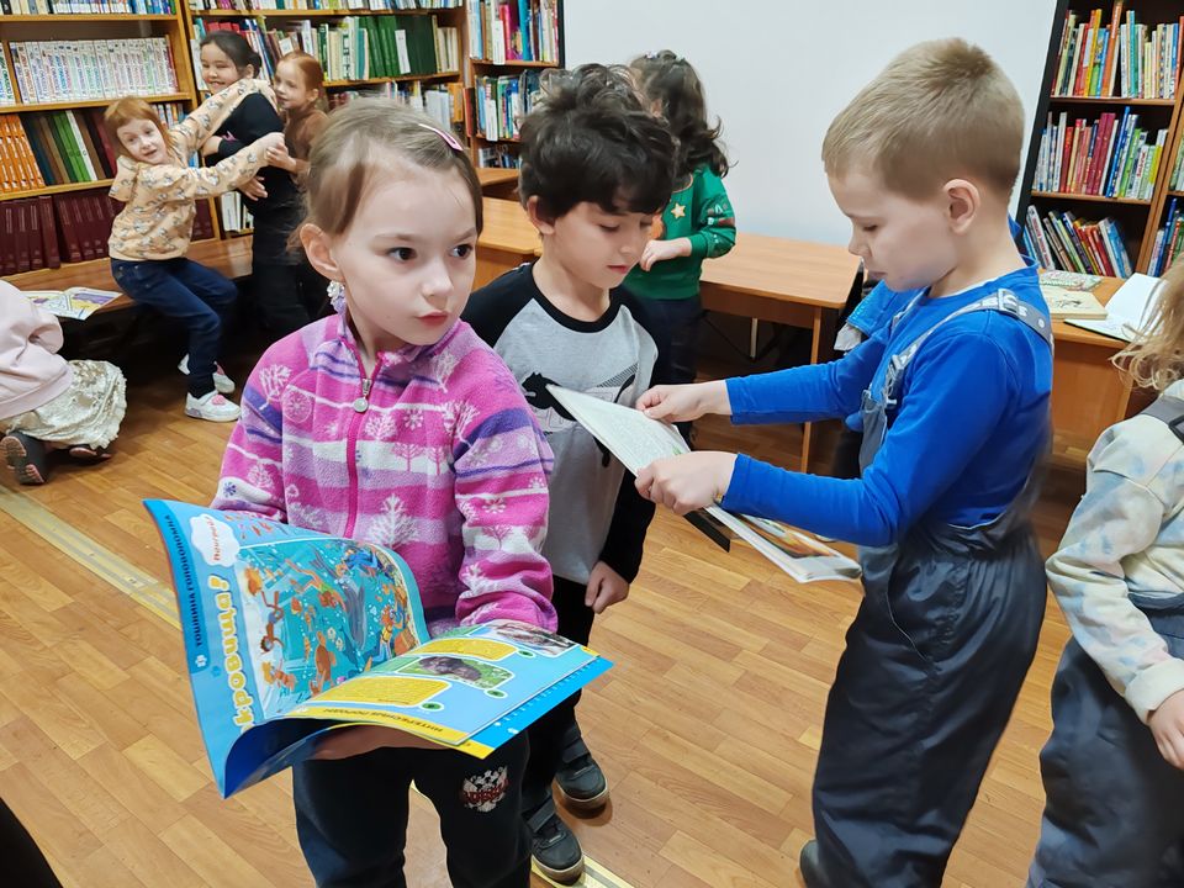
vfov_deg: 51.4
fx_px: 924
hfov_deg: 65.3
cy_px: 444
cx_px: 592
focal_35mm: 27
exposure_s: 1/100
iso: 1600
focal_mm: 6.12
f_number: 1.9
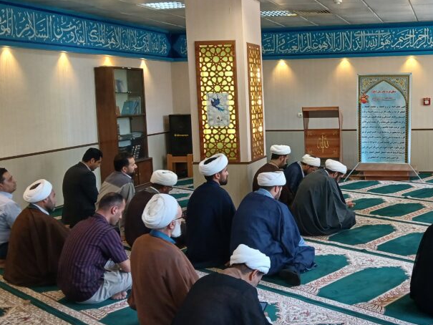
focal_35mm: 44
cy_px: 146
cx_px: 344
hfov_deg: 41.2
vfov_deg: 32.9
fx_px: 550
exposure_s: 1/50
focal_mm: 3.98
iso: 125
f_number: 1.8
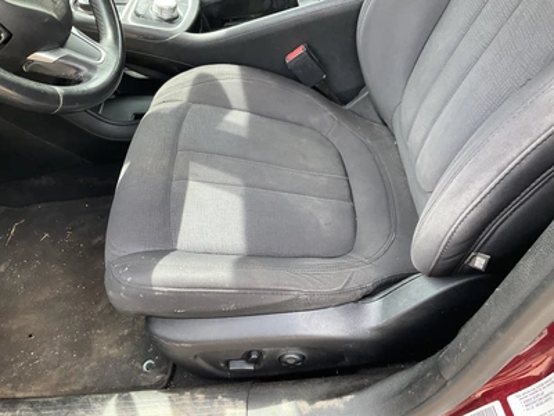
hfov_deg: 61.7
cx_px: 277
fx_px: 464
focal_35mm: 29
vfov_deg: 48.2
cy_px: 208
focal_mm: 3
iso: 32
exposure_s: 1/127
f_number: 1.8
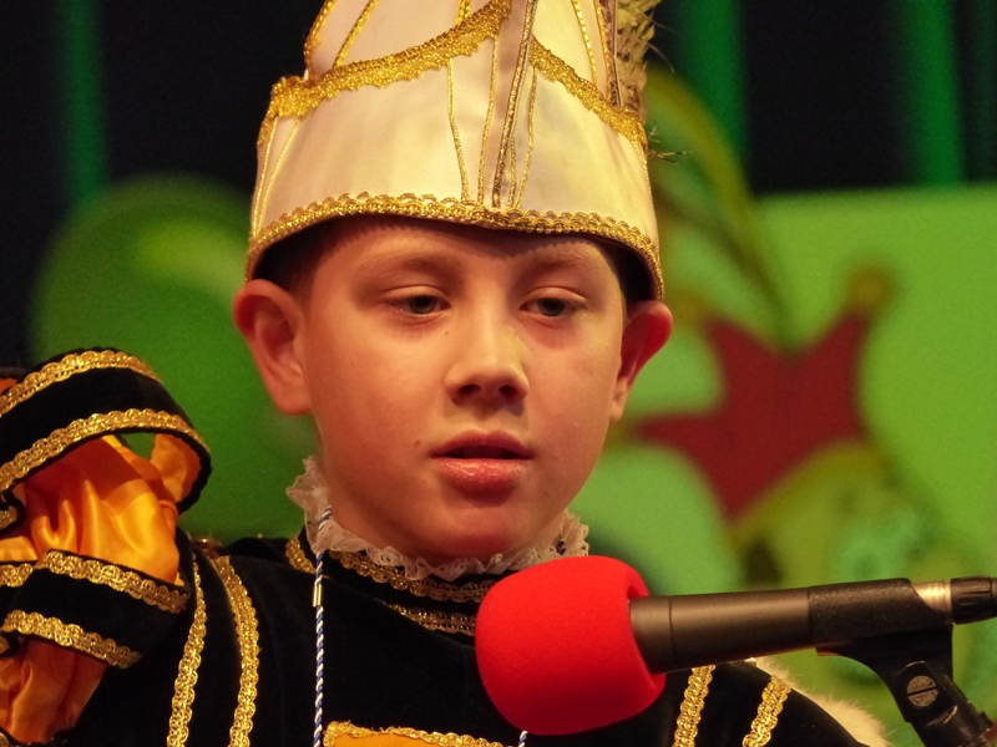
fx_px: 15034
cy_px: 374
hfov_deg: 3.8
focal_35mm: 522
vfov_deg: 2.8
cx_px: 498
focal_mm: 94
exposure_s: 1/250
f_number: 2.8
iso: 1250
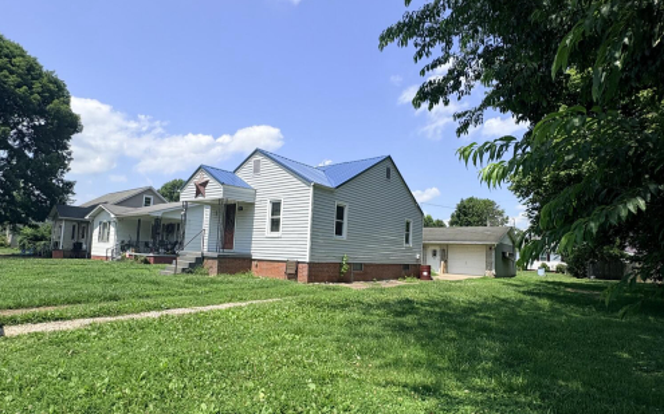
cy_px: 230
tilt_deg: +4.5
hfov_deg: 85.1
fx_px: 362
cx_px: 334
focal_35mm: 20
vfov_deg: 59.5
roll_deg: -2.7
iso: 50
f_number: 2.2
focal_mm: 2.22
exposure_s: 1/2028
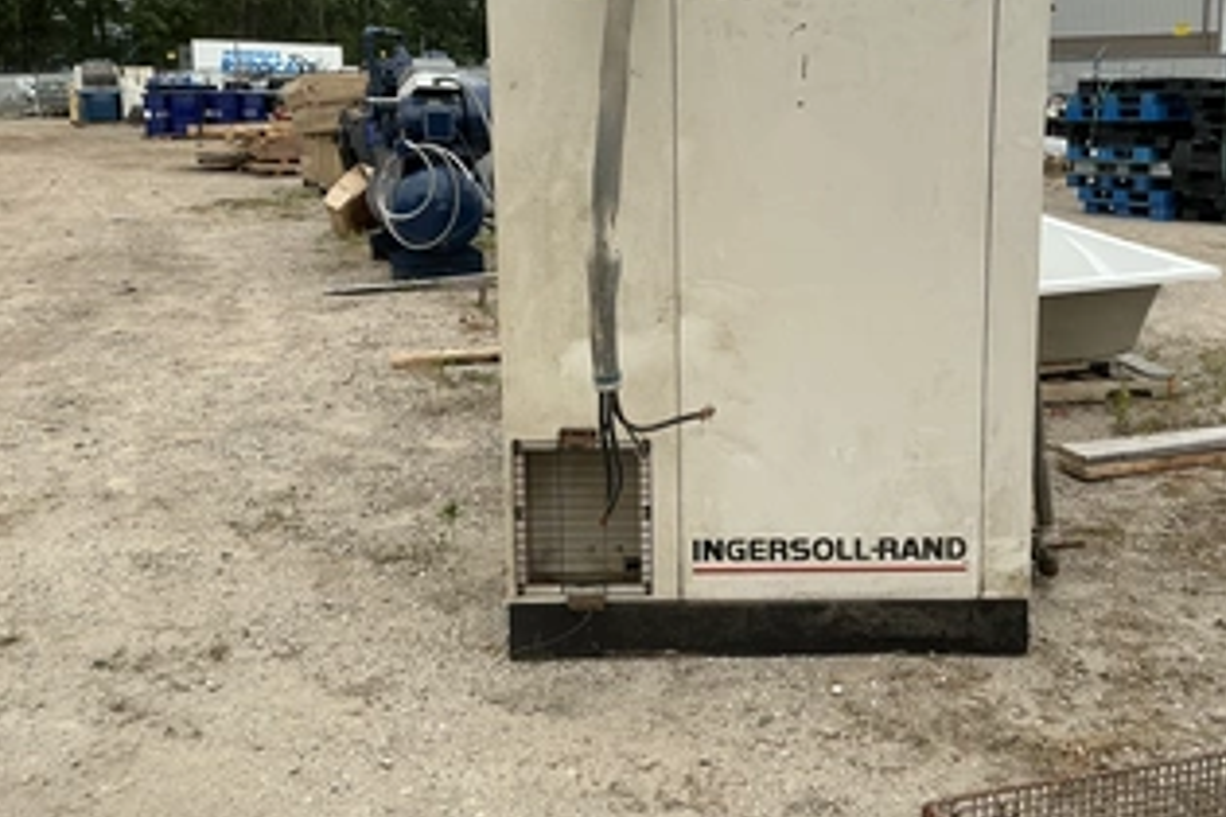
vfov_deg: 35.7
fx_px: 1260
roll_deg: -0.6
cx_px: 763
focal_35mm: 37
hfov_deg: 51.4
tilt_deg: -5.0
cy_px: 292
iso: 25
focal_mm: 3
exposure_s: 1/1342
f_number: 1.8
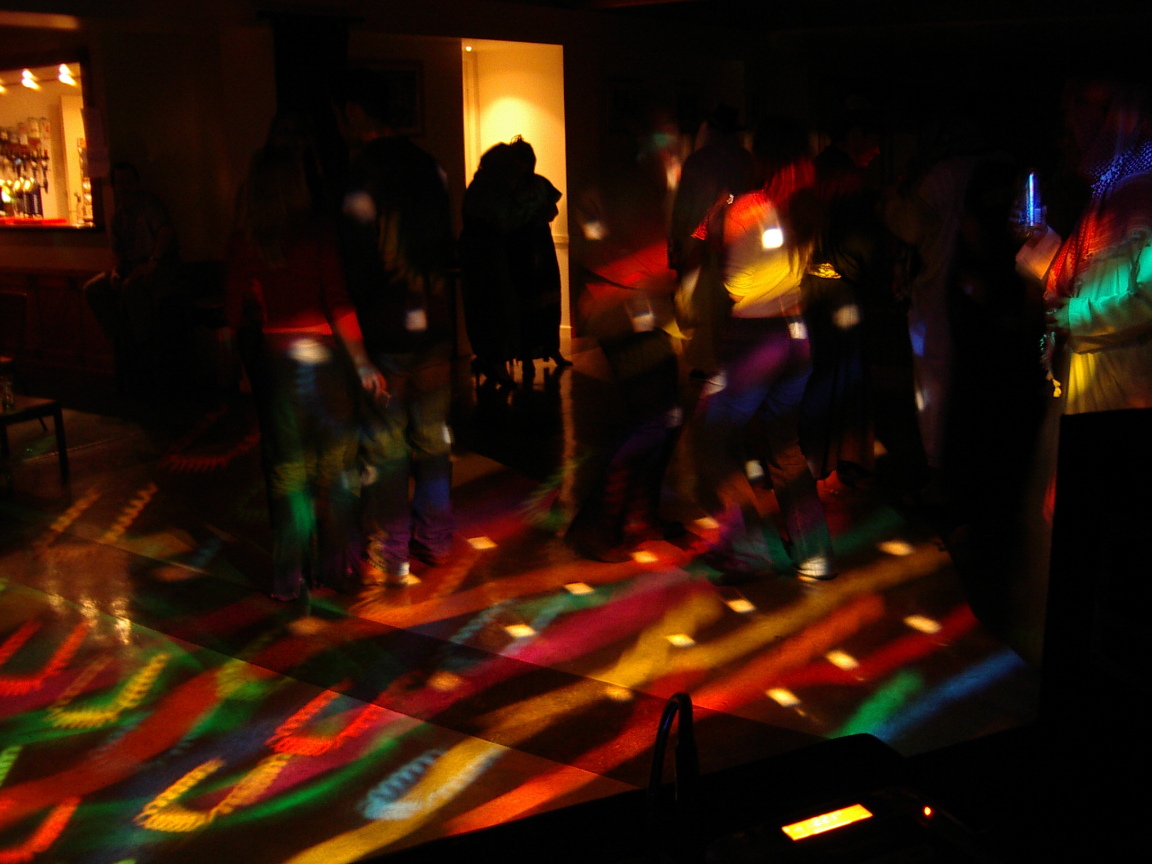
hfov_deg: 49.0
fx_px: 1265
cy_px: 432
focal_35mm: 38
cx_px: 576
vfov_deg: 37.7
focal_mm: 5.8
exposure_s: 1/4
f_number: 2.6
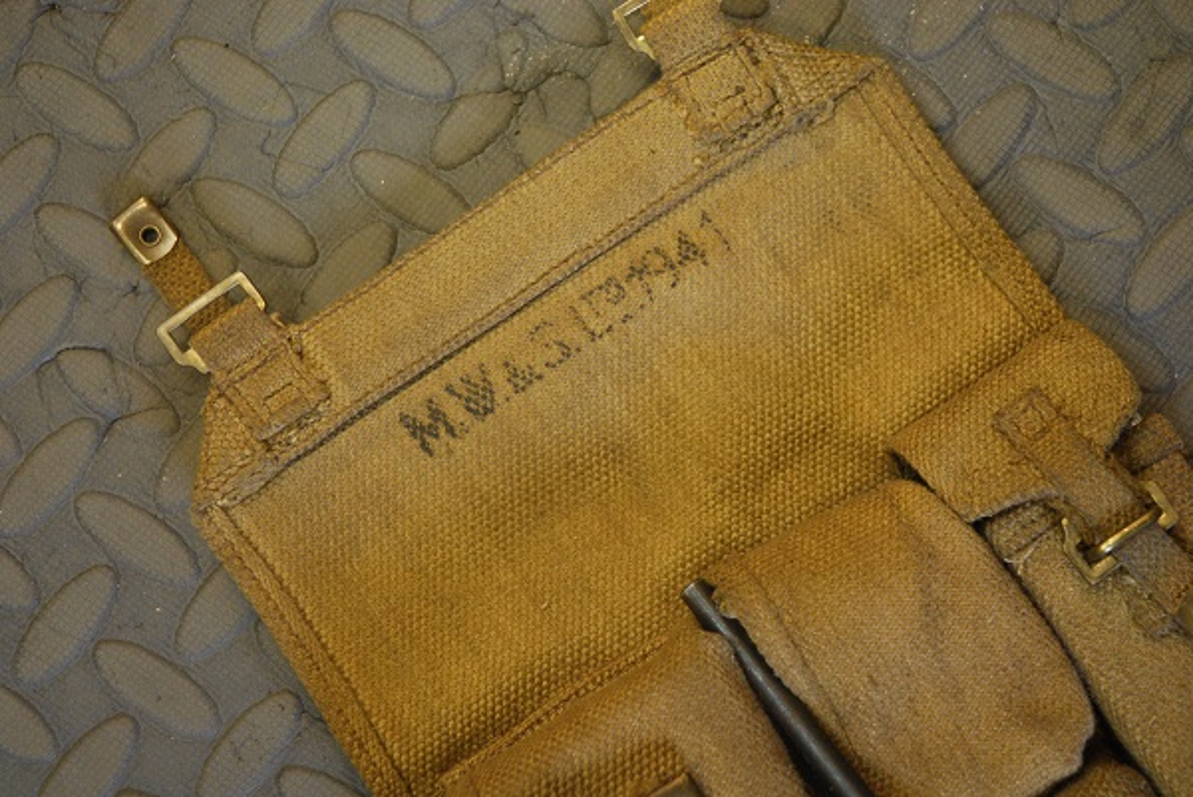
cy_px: 398
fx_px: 2587
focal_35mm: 78
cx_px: 596
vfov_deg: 17.5
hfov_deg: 26.0
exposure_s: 1/30
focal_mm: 52
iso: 800
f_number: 4.5
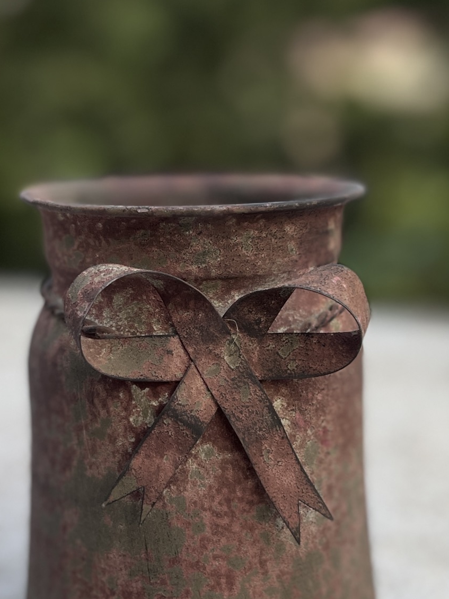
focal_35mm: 46
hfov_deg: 31.4
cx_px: 267
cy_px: 380
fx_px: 796
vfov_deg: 40.9
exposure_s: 1/230
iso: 50
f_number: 1.6
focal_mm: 5.1
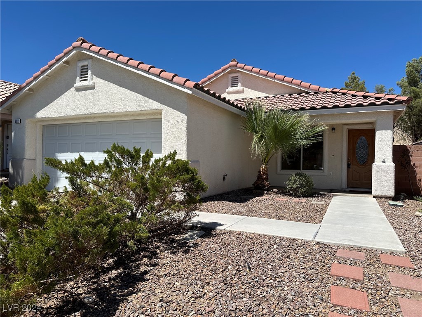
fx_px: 293
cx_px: 211
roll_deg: -1.2
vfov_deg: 56.8
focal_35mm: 24
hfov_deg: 71.6
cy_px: 158
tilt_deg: +1.0
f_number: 1.78
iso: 80
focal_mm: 6.86
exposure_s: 1/6211
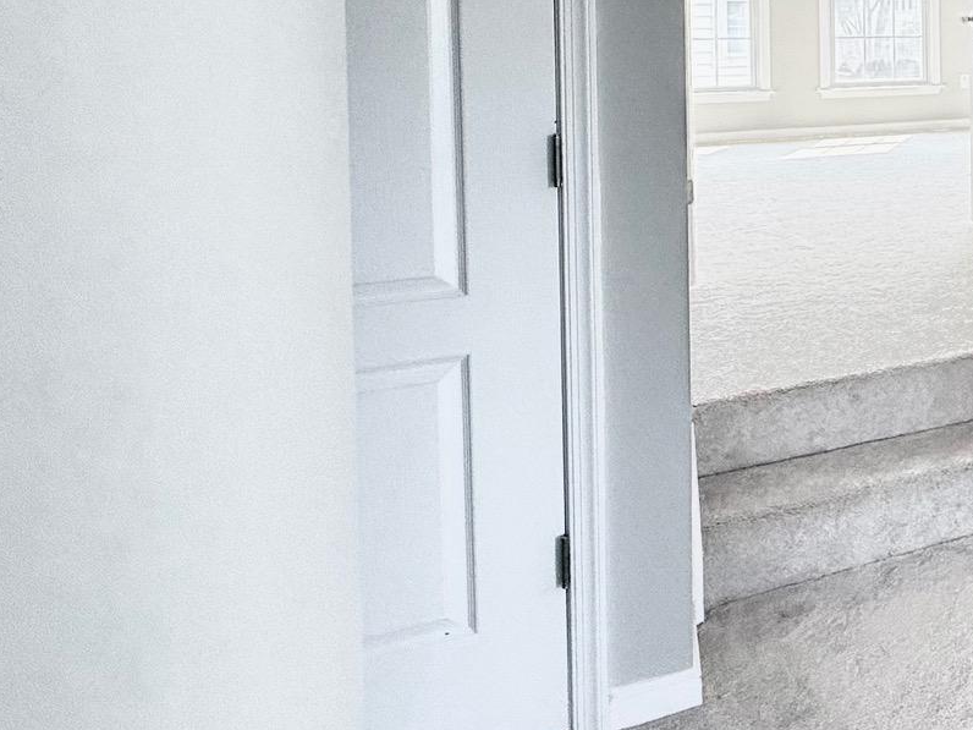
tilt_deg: -1.7
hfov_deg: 36.4
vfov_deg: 36.8
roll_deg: +0.1
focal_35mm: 36
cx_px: 1226
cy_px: 56
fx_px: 1012
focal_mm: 2.22
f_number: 2.2
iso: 100
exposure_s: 1/99
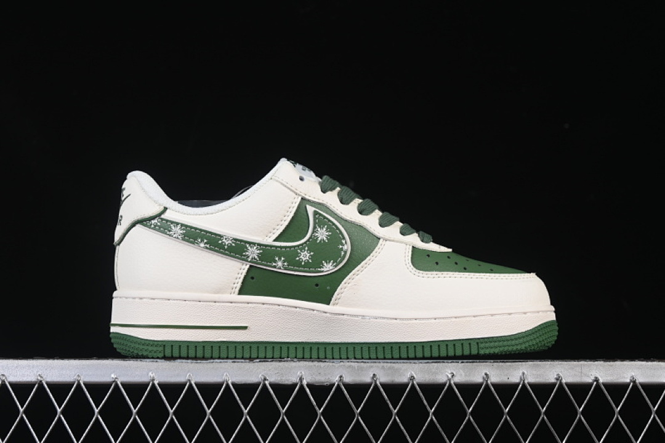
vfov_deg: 18.2
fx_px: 1385
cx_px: 332
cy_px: 222
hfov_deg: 27.0
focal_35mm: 75
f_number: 8
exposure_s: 1/80
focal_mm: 50
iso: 160
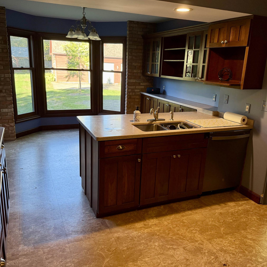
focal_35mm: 29
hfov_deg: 55.6
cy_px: 130
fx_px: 253
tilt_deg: -14.8
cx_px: 137
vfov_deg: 55.6
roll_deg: -2.2
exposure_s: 1/120
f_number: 1.78
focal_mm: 6.76
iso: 320
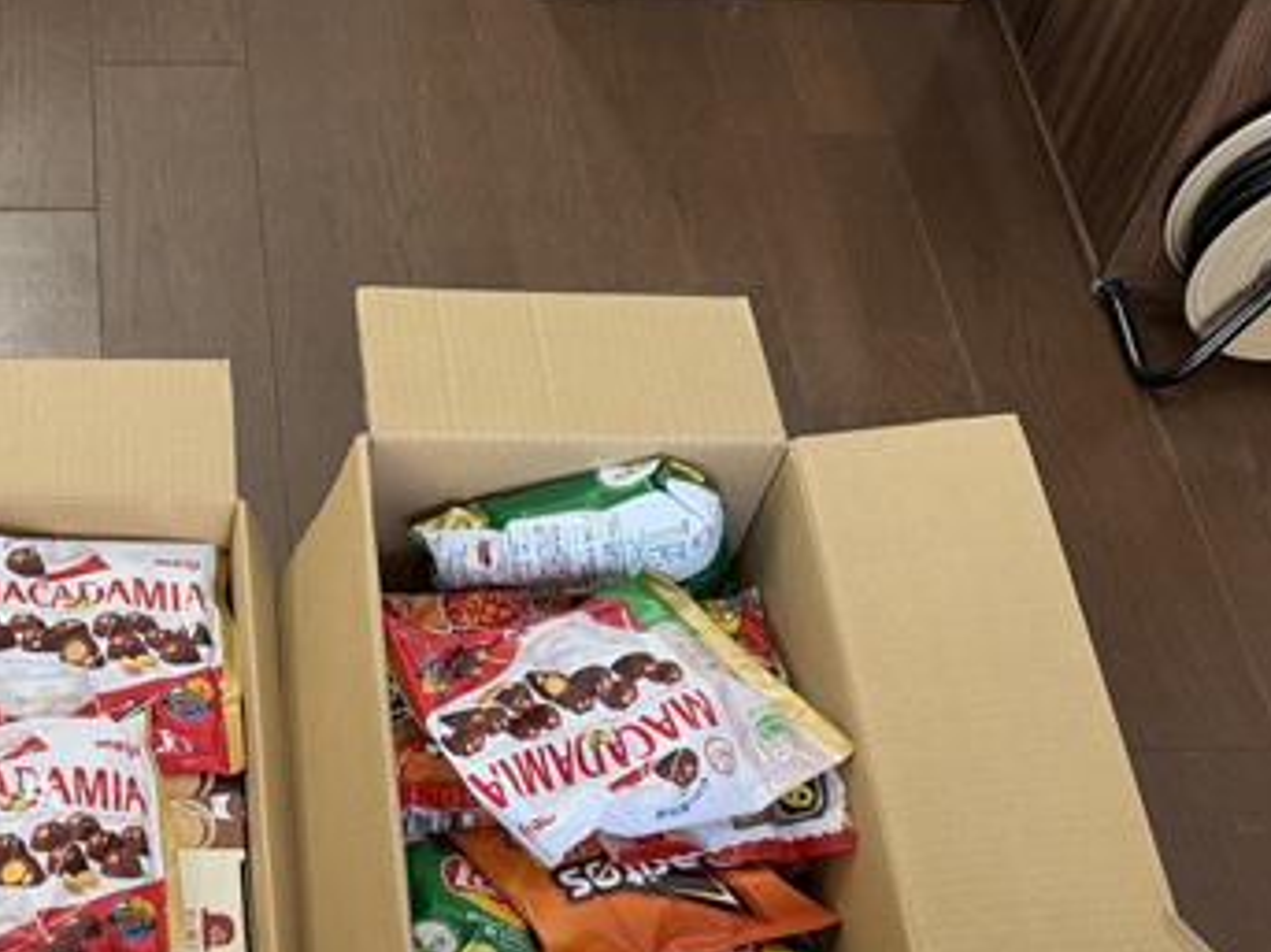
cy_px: 974
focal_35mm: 56
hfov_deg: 32.1
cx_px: 52
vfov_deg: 24.7
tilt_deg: -59.0
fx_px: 2055
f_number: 1.78
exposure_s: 1/121
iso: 160
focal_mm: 6.76
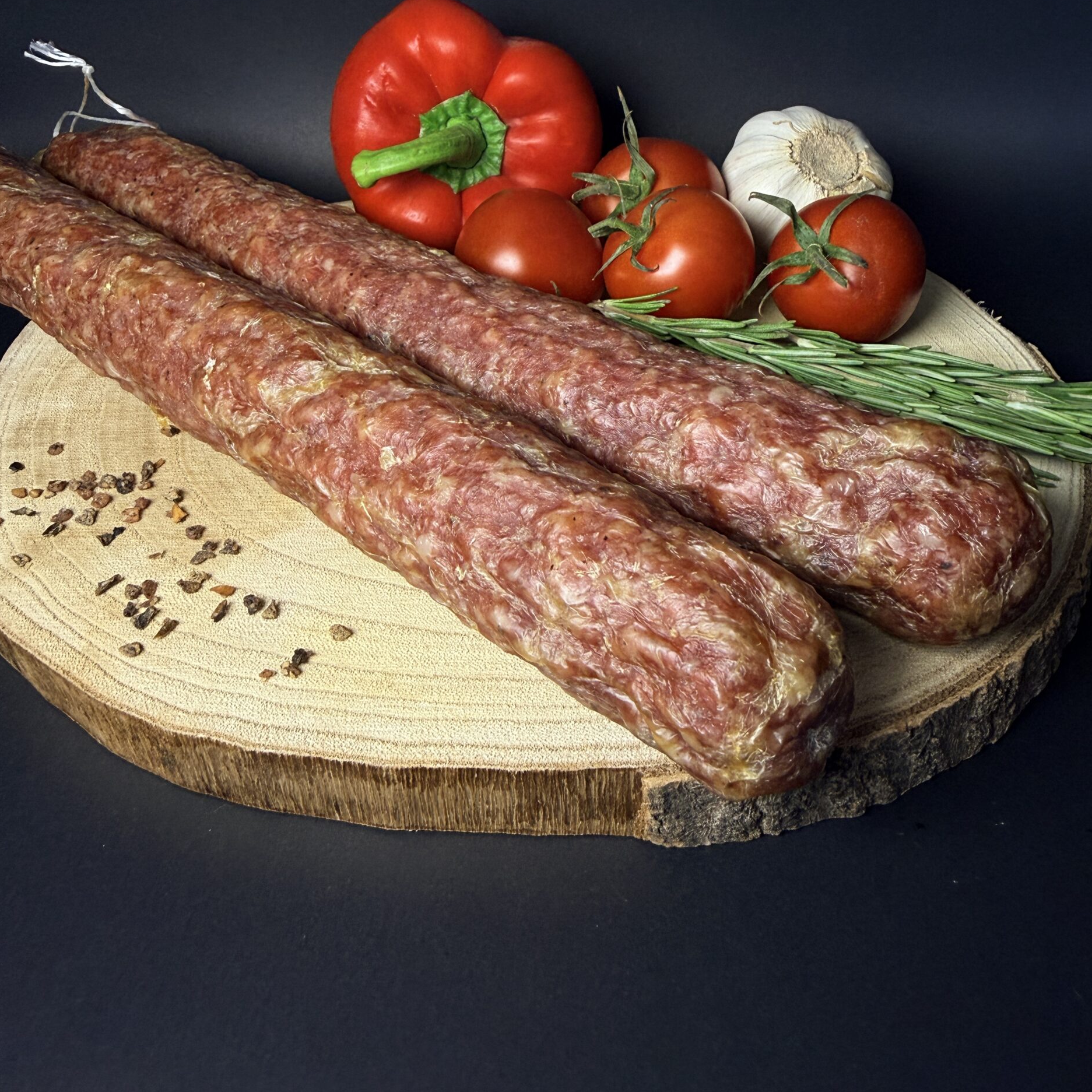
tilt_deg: -31.5
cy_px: 412
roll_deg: +0.3
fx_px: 1035
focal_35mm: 29
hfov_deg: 55.6
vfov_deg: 55.0
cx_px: 558
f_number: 2.2
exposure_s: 1/99
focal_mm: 2.22
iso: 100
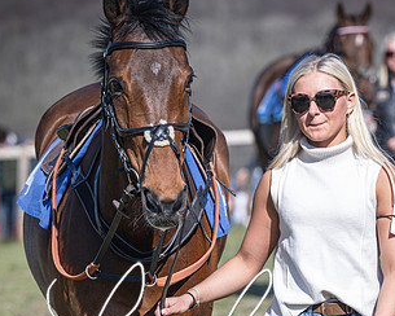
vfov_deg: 4.5
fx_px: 4045
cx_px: 215
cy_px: 205
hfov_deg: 5.6
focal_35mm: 346
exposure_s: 1/1600
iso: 200
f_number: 4
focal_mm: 140
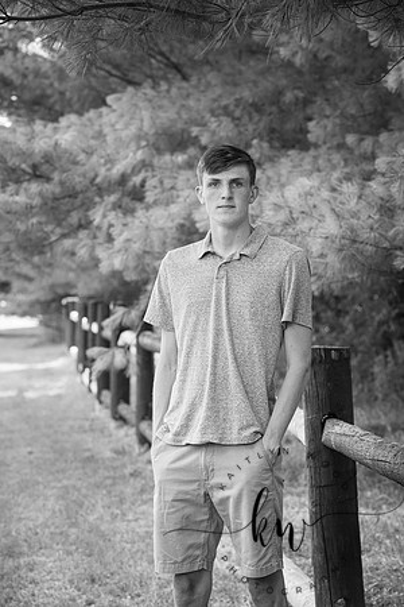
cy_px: 304
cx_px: 202
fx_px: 2054
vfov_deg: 16.8
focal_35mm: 122
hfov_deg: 11.2
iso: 500
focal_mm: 122
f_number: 6.3
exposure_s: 1/200
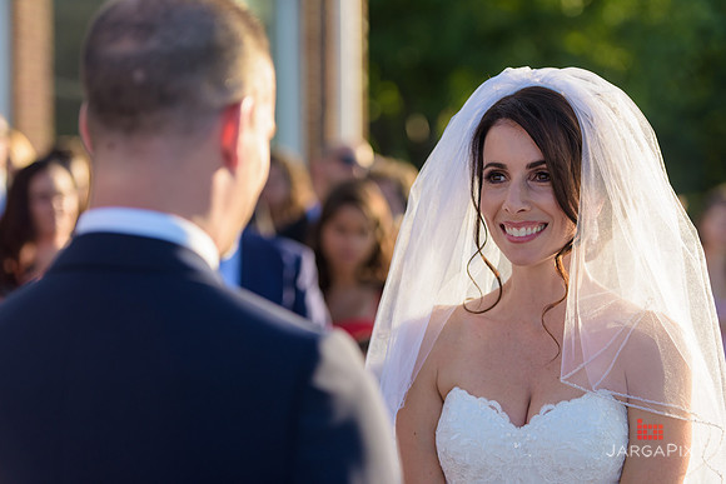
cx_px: 363
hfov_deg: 19.5
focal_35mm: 105
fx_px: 2118
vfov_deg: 13.0
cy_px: 242
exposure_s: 1/1600
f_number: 3.2
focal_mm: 105
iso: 200
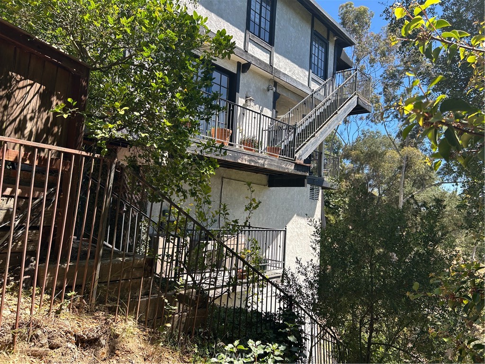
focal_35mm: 26
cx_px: 242
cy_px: 182
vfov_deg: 53.1
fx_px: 364
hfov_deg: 67.3
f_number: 1.5
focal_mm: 5.7
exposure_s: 1/1531
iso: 50
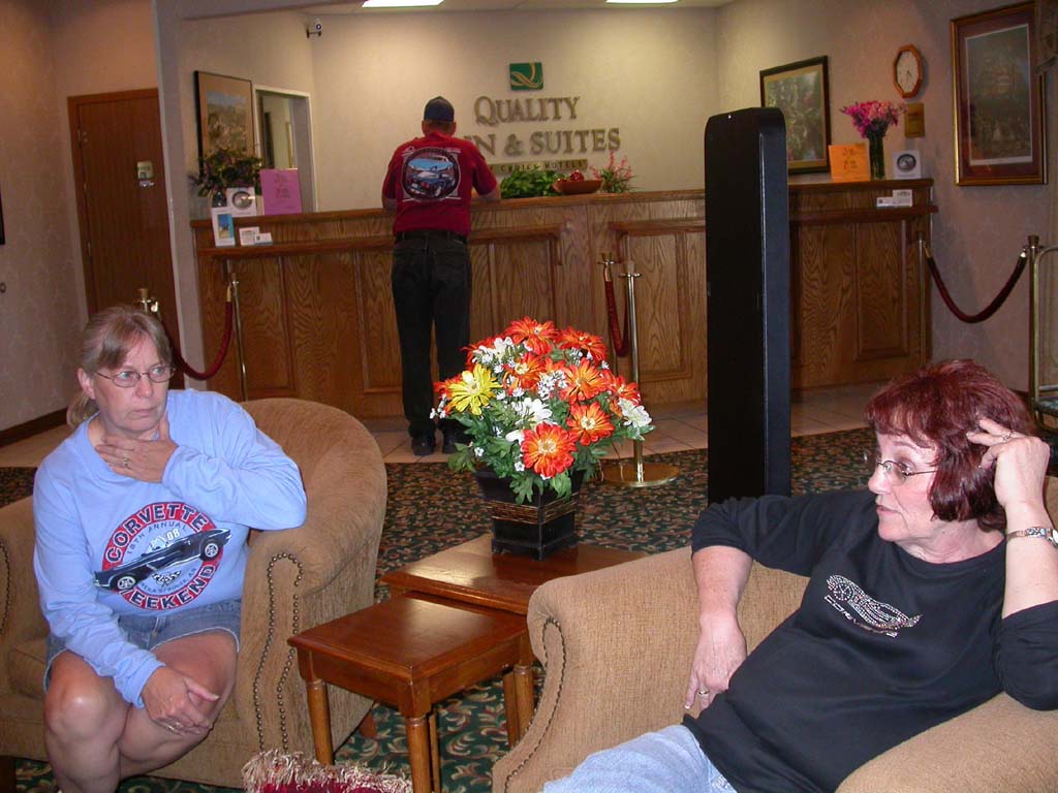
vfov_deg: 37.7
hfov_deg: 49.0
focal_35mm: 38
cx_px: 529
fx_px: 1161
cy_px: 396
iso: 200
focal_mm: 7.85
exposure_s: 1/60
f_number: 2.6
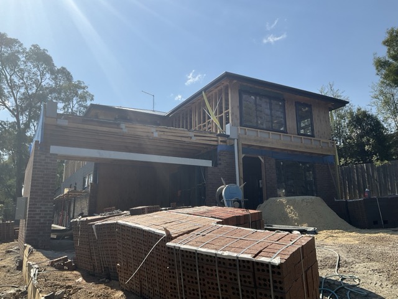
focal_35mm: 29
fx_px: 333
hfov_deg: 61.7
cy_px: 150
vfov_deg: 48.2
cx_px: 199
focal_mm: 3
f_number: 1.8
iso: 25
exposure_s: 1/2959
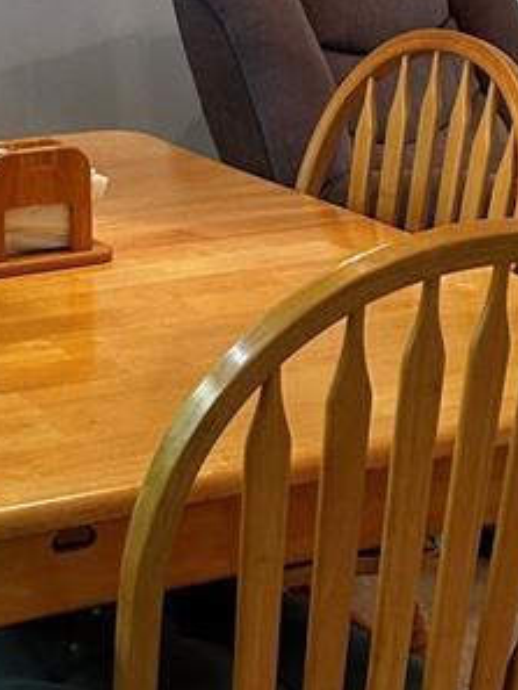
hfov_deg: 14.0
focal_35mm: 105
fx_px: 2093
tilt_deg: -3.6
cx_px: 102
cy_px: -65
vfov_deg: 18.1
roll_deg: +1.3
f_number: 1.5
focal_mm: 5.7
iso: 100
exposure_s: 1/60
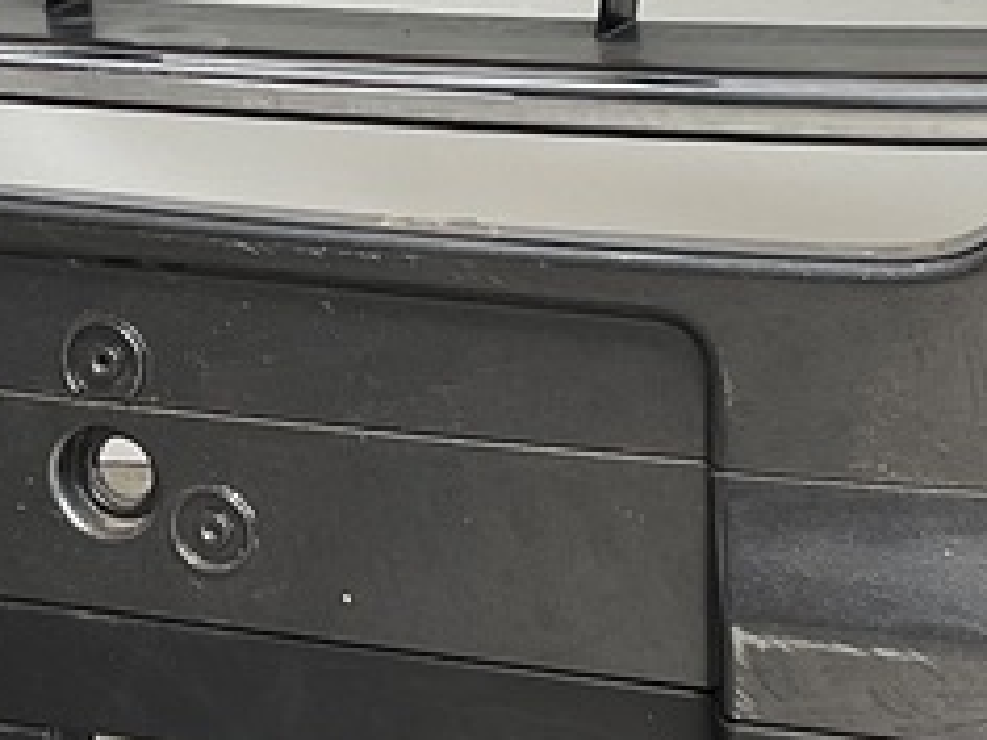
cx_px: 309
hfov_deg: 15.9
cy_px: 79
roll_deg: -2.0
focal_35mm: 124
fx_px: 3536
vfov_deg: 11.9
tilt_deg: -6.2
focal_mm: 3
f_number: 1.8
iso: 16
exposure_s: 1/111
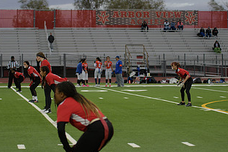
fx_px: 823
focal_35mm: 130
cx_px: 110
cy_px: 81
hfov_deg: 15.8
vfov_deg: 10.5
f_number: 2.8
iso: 180
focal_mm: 70
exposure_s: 1/200
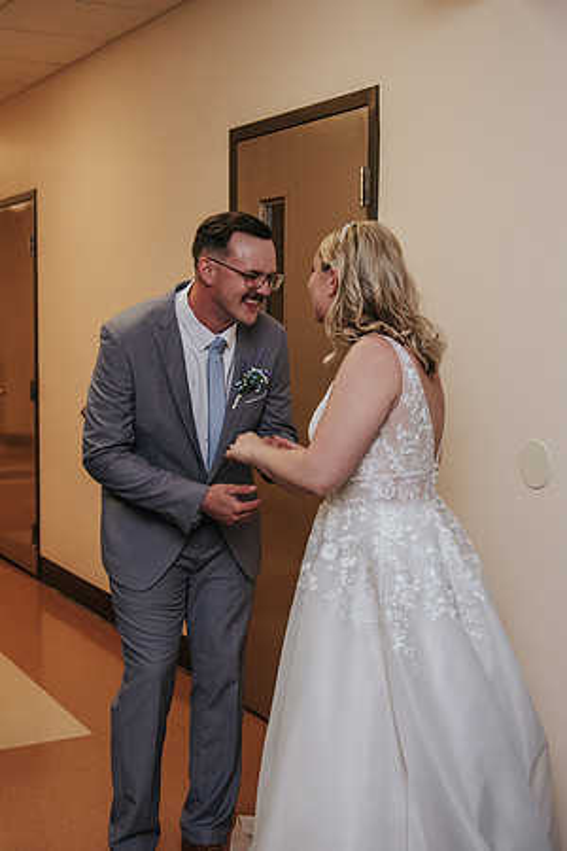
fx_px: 1239
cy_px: 426
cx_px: 274
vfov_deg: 37.9
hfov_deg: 25.8
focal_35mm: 52
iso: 800
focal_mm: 35
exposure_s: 1/200
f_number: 4
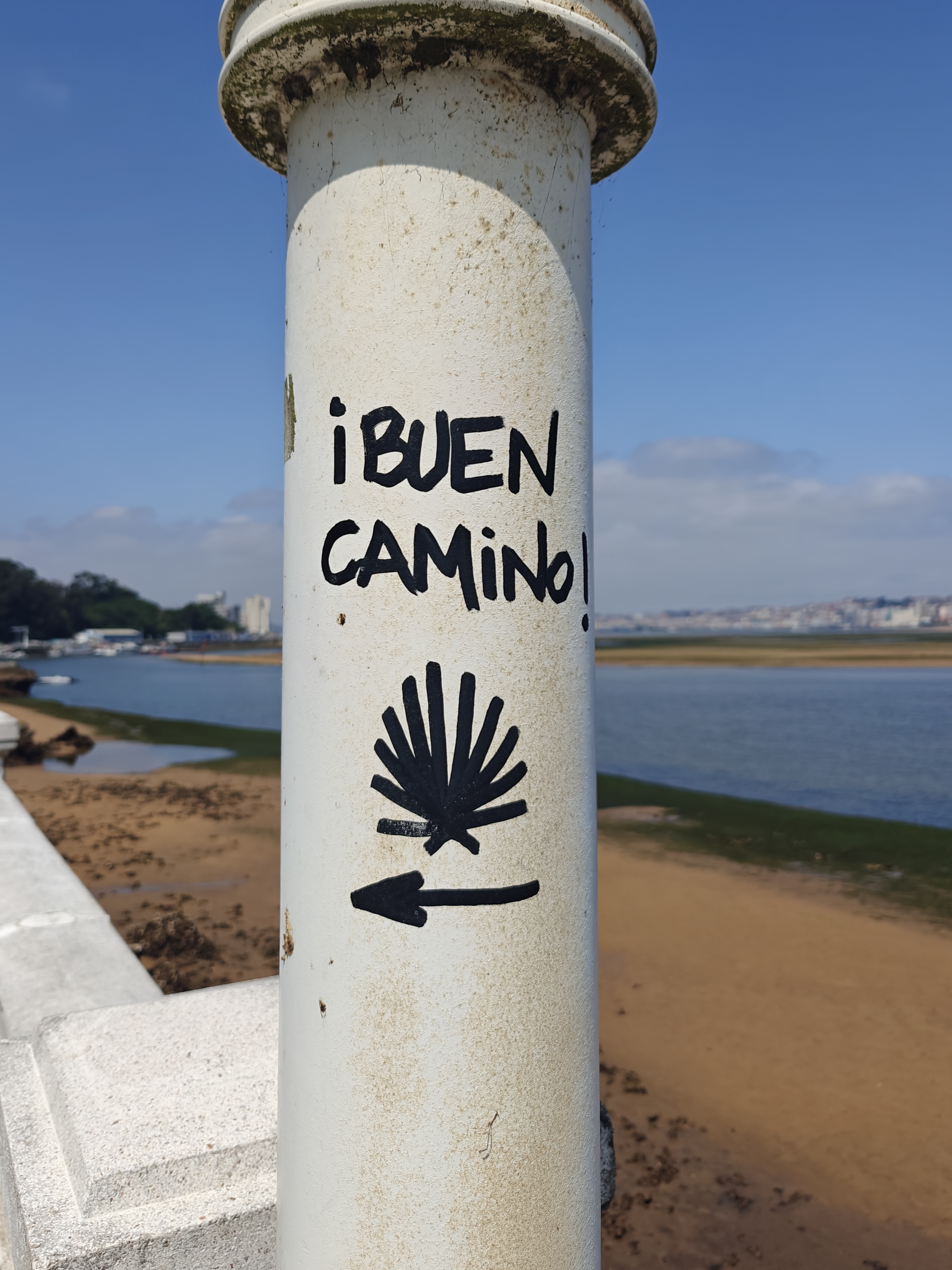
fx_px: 1027
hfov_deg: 49.7
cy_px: 555
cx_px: 525
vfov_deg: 63.2
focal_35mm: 28
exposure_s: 1/4182
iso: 50
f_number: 1.6
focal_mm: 6.06
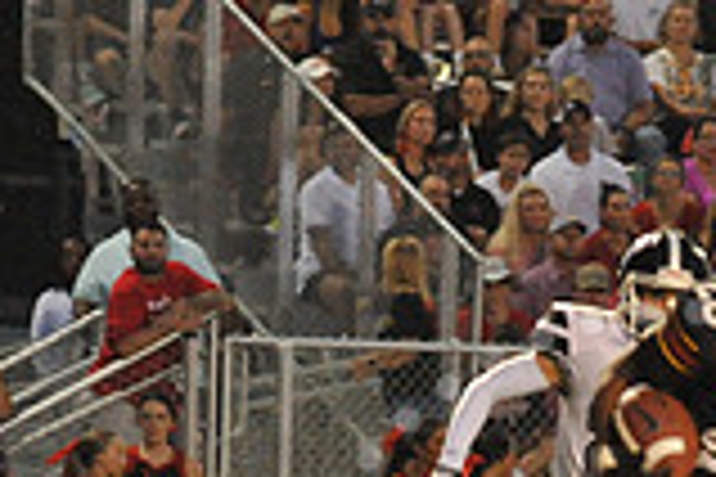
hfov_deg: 2.8
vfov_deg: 1.9
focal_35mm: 728
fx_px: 14478
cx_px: 689
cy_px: 724
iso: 6400
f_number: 5.6
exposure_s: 1/200
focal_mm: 200
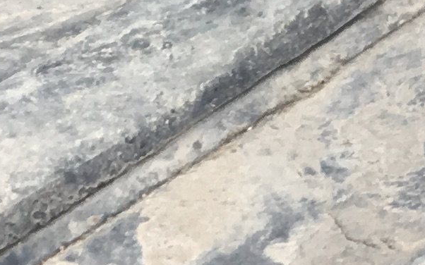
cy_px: 950
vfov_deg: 5.7
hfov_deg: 9.9
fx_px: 2386
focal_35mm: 206
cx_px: -191
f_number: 2.2
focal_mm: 4.15
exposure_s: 1/120
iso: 32
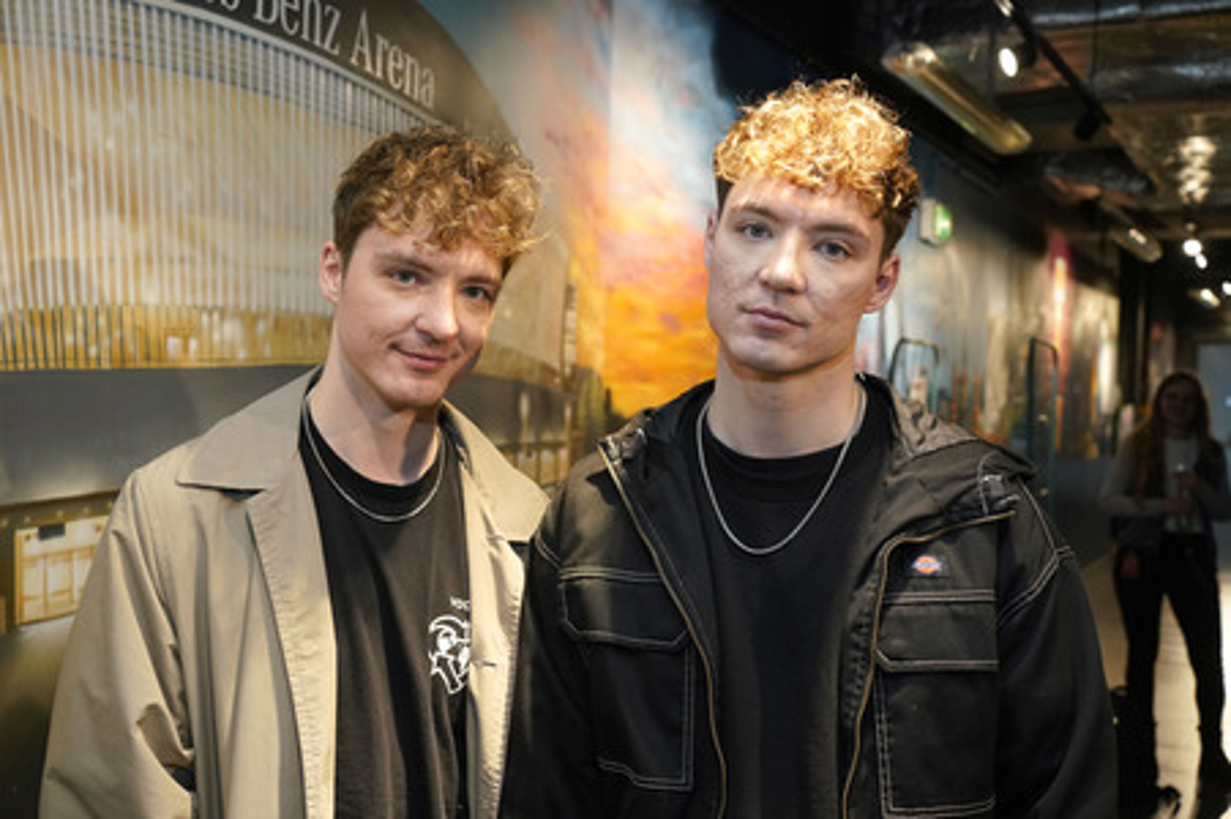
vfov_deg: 35.9
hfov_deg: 51.9
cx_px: 616
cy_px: 410
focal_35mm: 37
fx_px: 1264
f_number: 4.5
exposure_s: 1/250
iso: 2000
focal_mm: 37
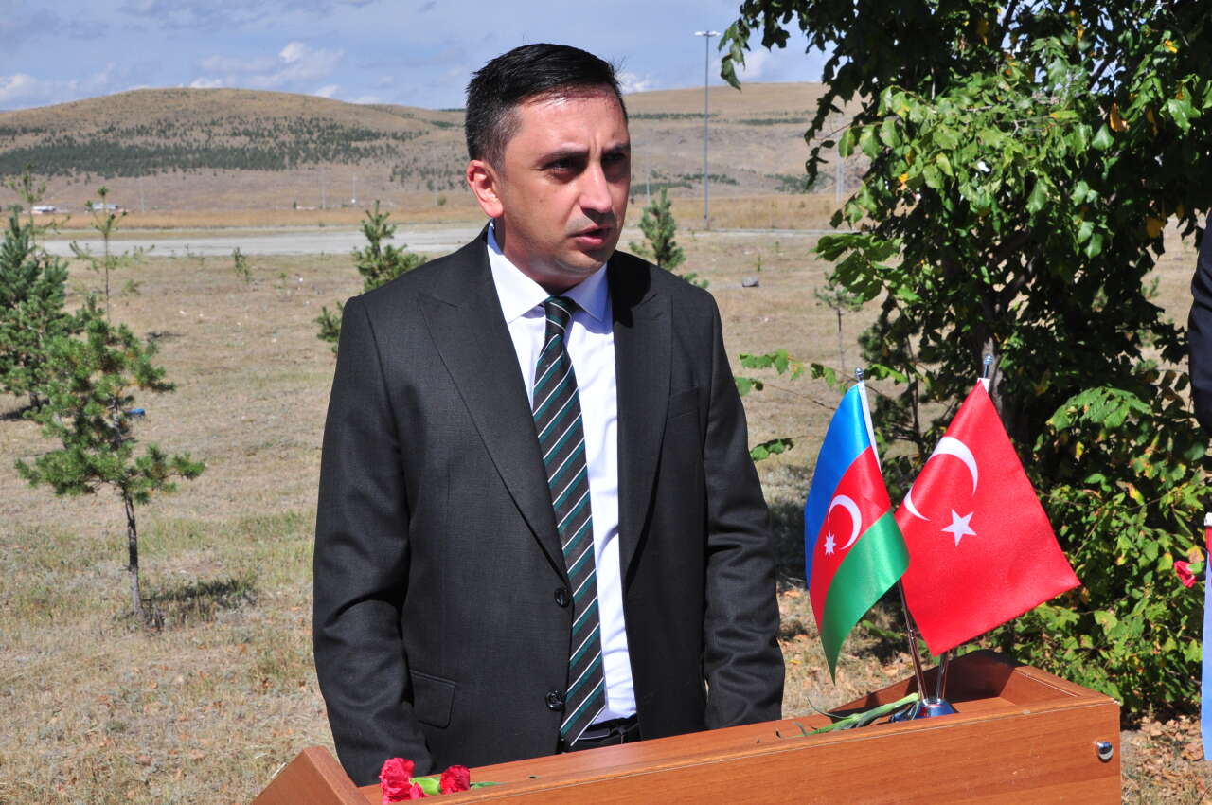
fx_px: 1765
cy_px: 402
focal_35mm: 52
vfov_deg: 25.7
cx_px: 606
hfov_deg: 37.9
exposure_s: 1/800
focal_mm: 35
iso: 400
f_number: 14
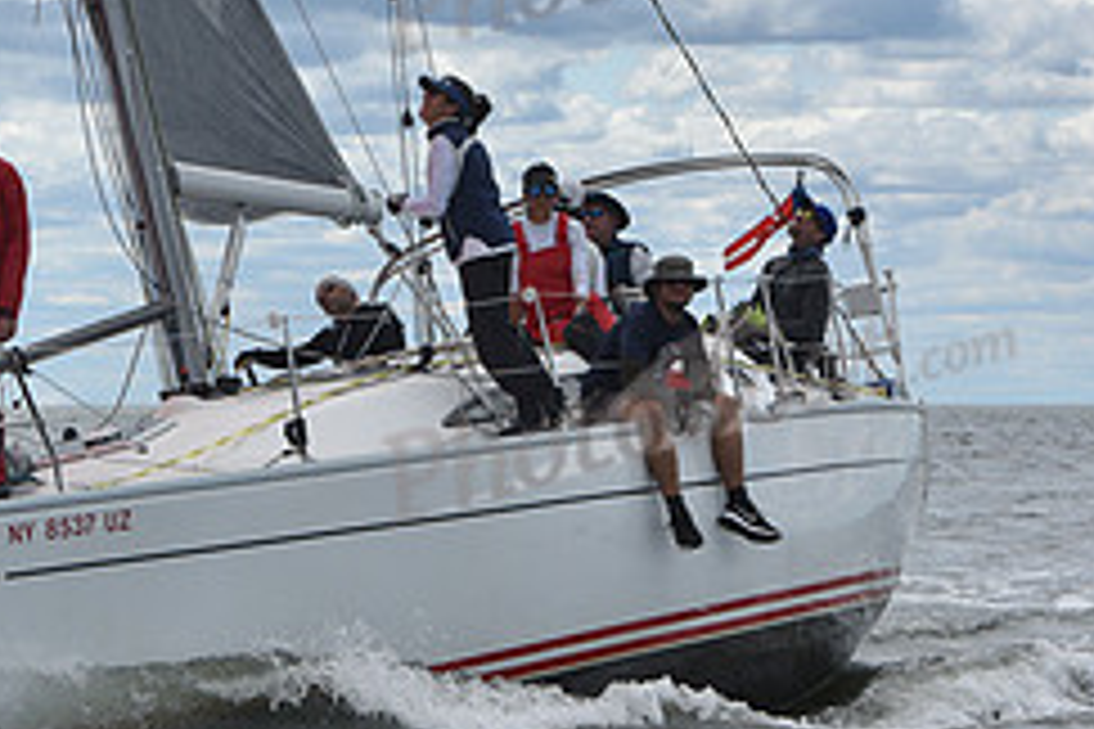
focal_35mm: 239
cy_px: 236
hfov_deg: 8.6
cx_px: 153
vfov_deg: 5.7
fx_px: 7262
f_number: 10
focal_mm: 100
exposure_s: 1/800
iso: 250
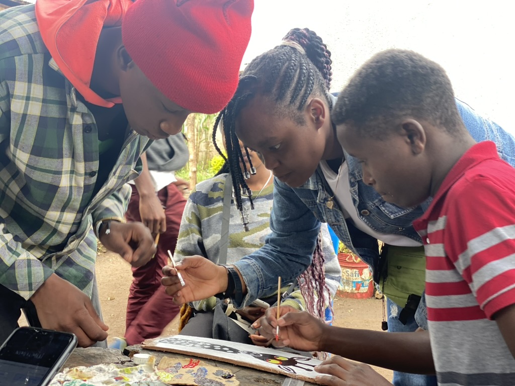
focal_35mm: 52
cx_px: 258
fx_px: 774
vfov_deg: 28.0
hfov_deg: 36.8
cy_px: 193
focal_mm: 6
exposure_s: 1/103
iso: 50
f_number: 2
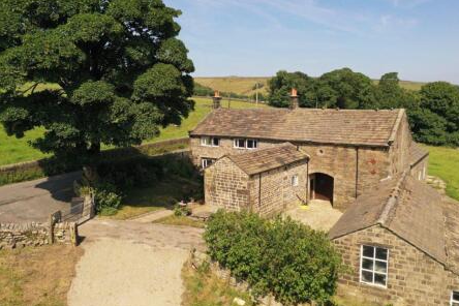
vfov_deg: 43.6
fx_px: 382
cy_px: 145
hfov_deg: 61.9
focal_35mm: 30
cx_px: 245
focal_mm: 10.26
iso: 400
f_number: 4
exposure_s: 1/100
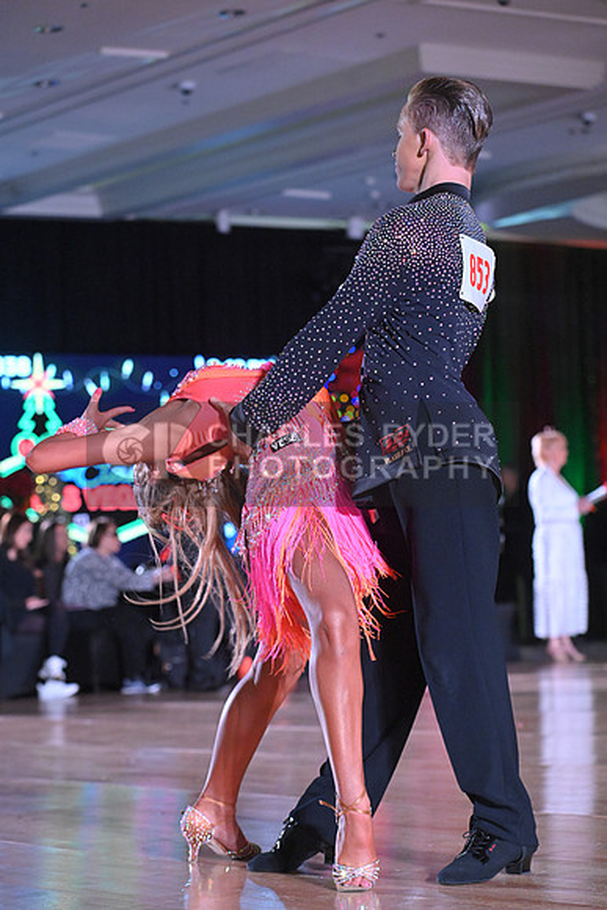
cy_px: 455
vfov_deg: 20.8
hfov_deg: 14.0
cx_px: 304
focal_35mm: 98
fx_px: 2477
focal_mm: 98
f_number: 5
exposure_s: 1/400
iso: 5000
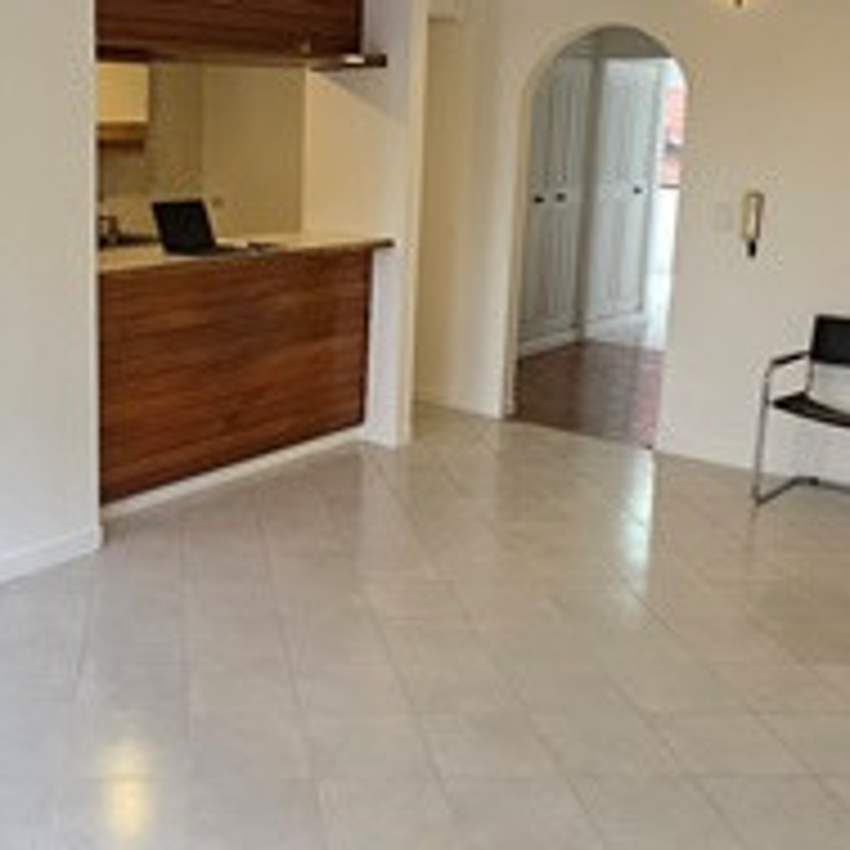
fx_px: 1083
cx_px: 207
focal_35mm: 39
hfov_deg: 41.5
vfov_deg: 42.8
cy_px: 382
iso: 400
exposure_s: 1/60
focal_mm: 2.2
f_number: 1.9
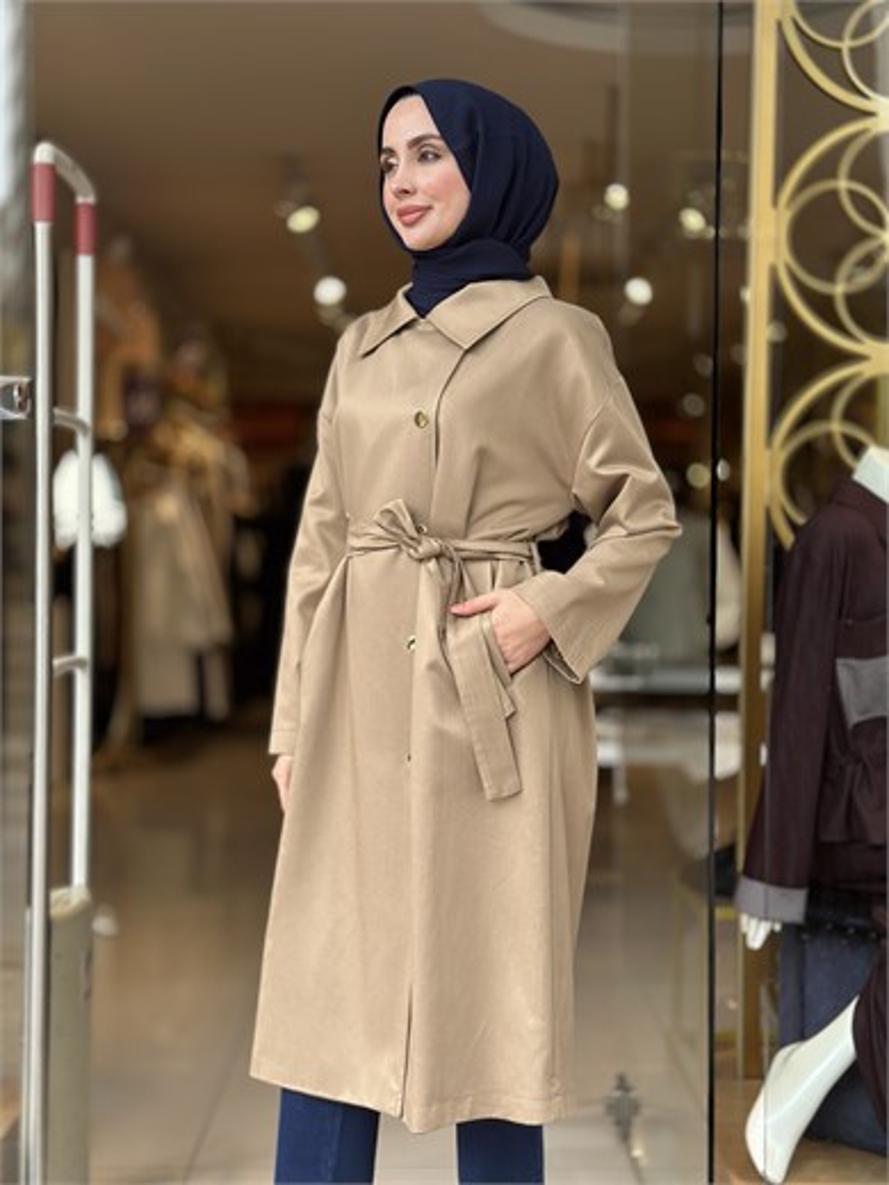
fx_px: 1644
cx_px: 444
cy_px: 592
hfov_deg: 30.3
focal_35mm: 48
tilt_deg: -1.7
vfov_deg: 39.7
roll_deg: -1.7
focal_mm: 6.86
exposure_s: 1/402
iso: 80
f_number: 1.78
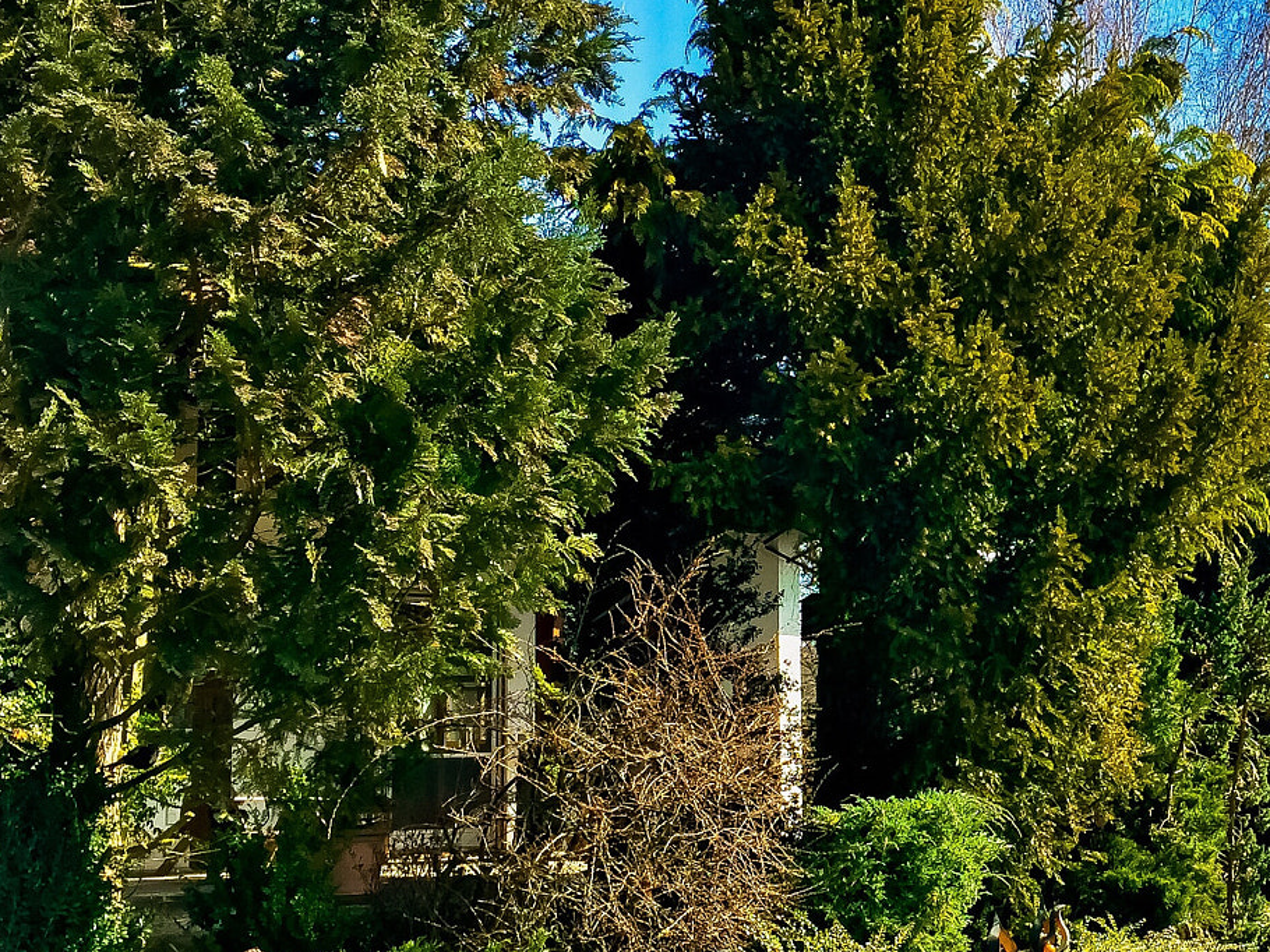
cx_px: 1022
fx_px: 1871
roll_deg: +1.2
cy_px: 593
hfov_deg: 36.2
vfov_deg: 28.4
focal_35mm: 51
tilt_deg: +5.4
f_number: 2.2
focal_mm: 4.15
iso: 32
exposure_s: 1/1163
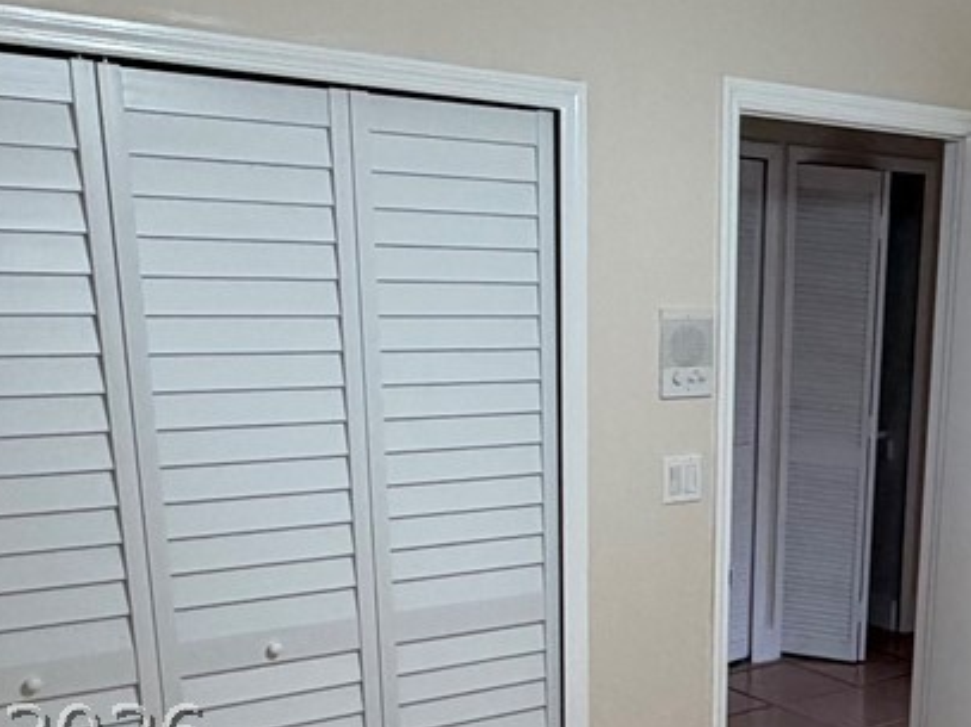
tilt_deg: -17.9
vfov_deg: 25.2
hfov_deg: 32.5
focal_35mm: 55
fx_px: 1542
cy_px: 734
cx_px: 938
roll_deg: -3.8
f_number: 2.2
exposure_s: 1/60
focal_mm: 2.22
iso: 160
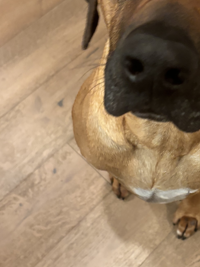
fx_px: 439
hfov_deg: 24.9
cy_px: 119
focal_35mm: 57
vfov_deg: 33.7
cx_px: 180
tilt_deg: -67.7
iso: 400
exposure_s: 1/60
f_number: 1.6
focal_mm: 5.96
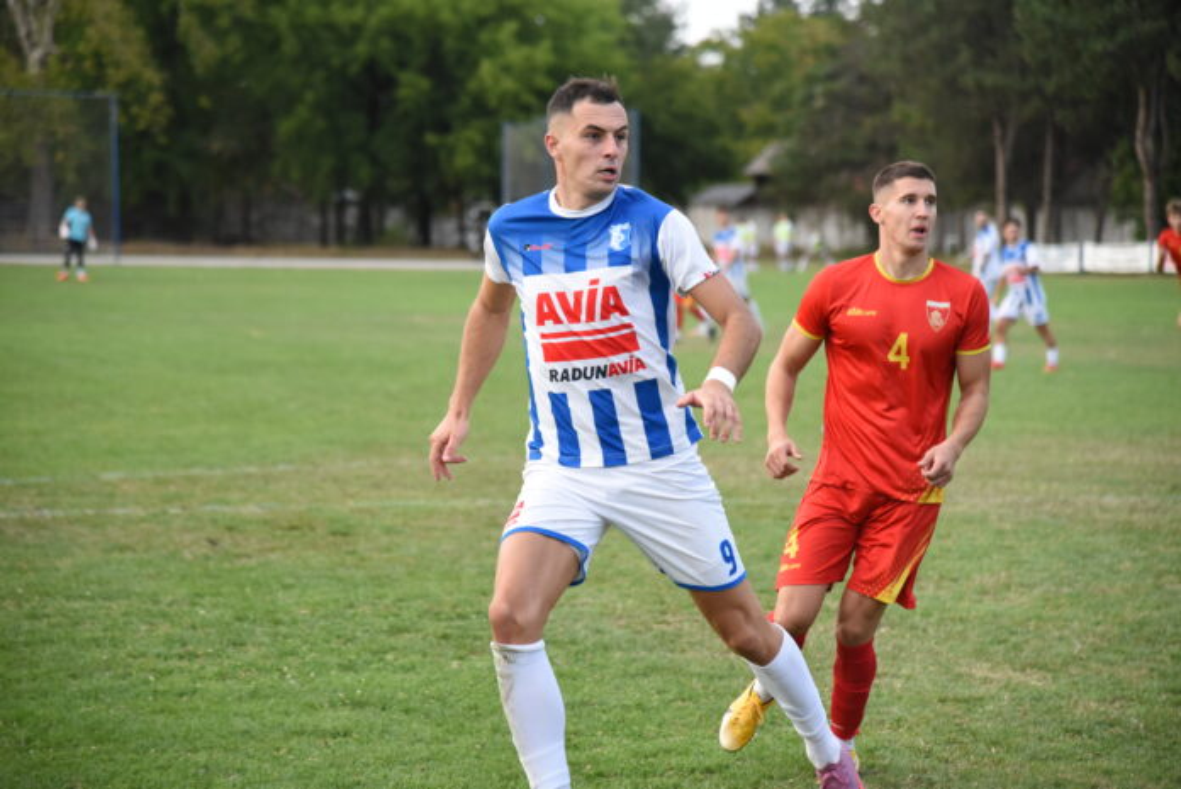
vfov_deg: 11.4
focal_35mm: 120
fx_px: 3939
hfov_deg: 17.1
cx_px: 590
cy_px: 394
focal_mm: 120
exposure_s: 1/4000
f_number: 4
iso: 4000
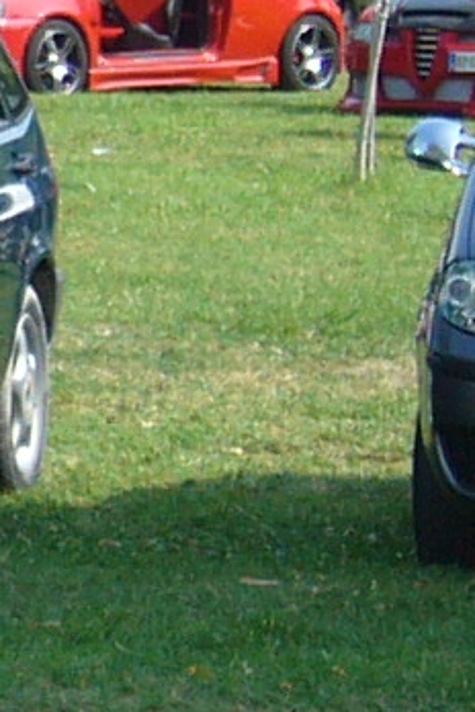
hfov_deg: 3.0
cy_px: 94
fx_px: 9005
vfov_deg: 4.5
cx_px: -377
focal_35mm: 455
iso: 64
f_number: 4
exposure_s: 1/400
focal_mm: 11
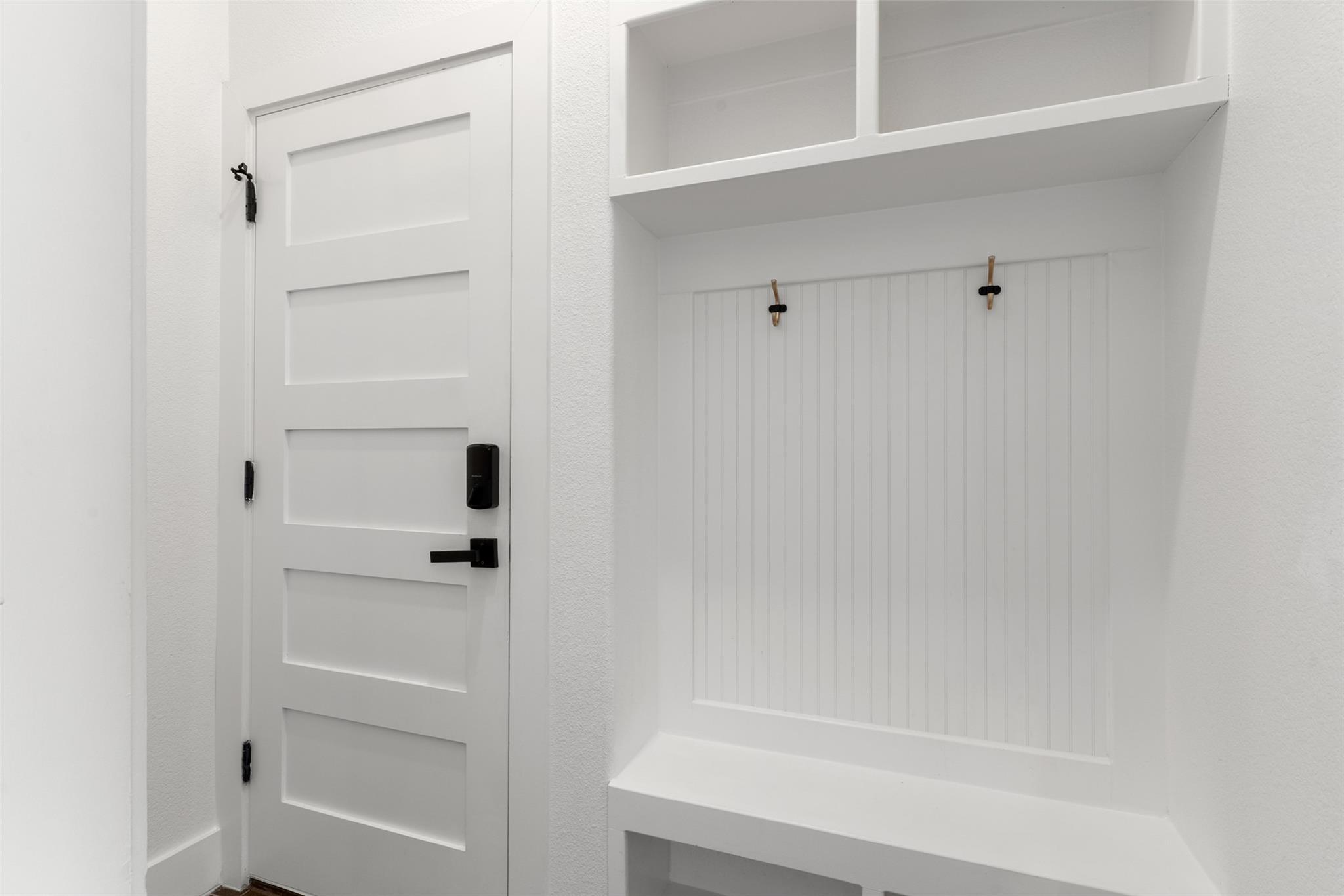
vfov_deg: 67.4
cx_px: 672
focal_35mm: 18
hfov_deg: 90.0
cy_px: 448
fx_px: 672
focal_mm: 18
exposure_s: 1/2.5
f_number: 10
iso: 400
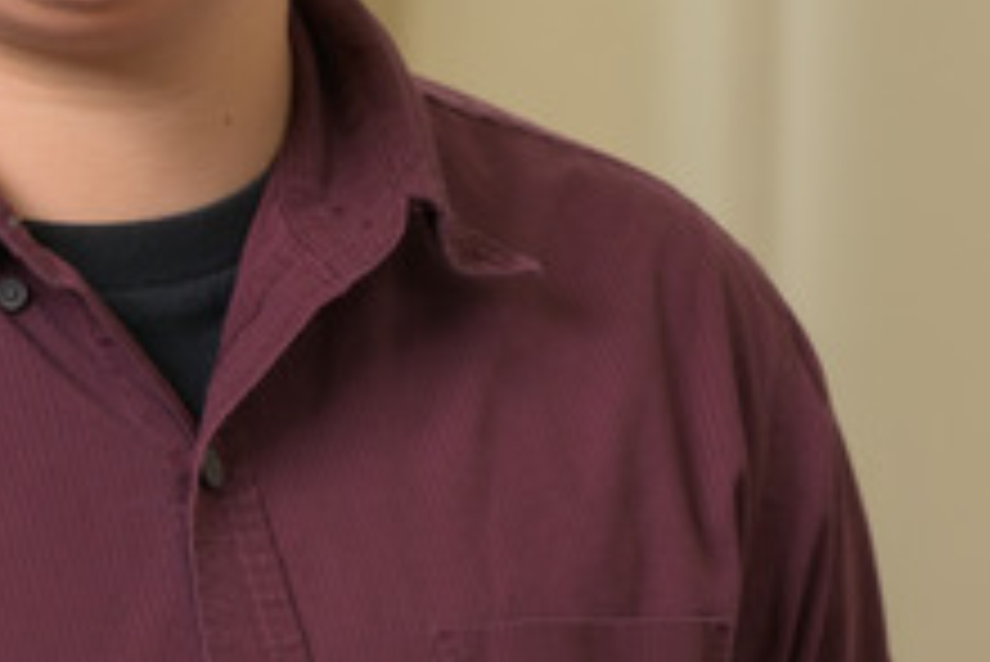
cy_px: 101
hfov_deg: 4.4
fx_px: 12988
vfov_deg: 2.9
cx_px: 126
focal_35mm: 472
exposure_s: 1/80
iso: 200
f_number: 5.6
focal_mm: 130
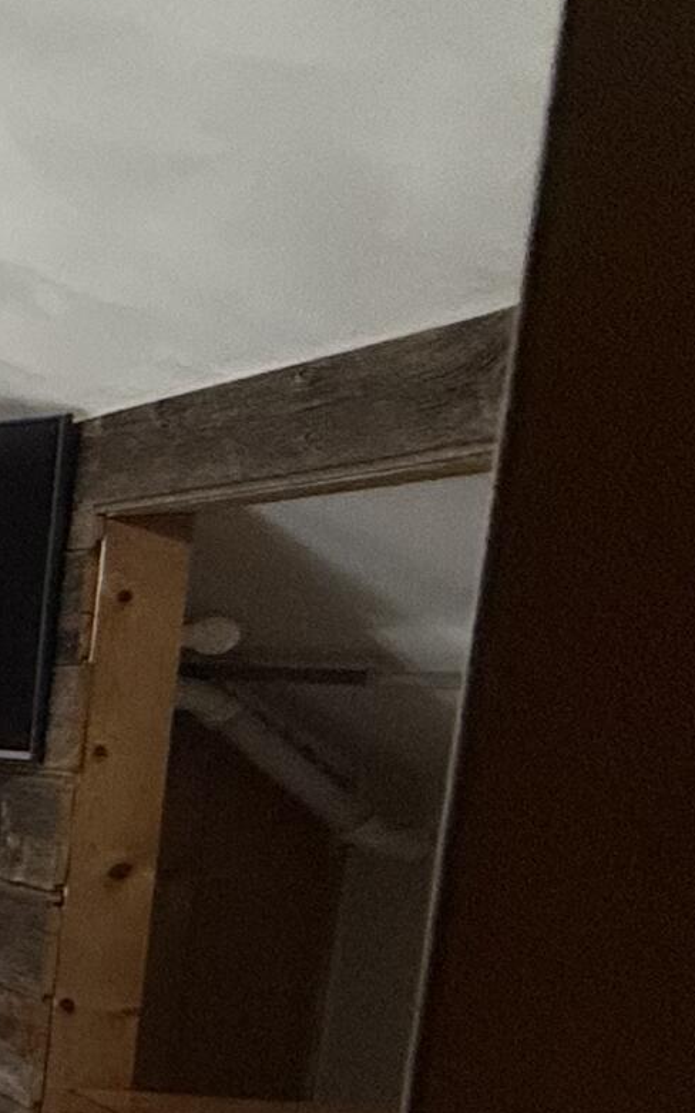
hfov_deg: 11.6
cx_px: -1386
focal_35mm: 57
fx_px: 1728
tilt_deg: -6.5
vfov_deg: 34.7
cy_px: 875
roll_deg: -0.1
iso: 200
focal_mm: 2.22
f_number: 2.2
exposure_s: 1/60
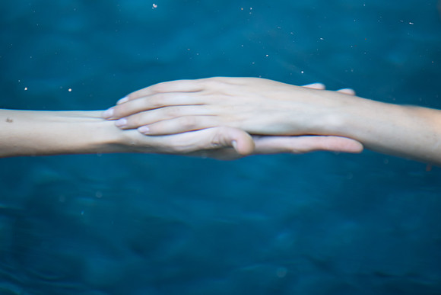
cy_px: 93
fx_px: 3355
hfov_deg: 7.5
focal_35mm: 274
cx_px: 220
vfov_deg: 5.0
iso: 400
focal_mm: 200
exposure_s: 1/320
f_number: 2.8
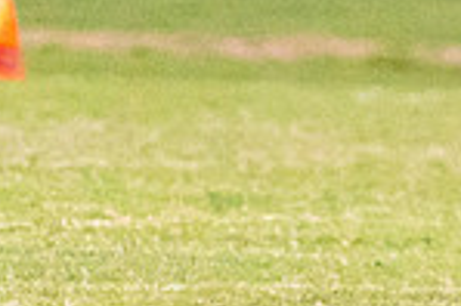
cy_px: -449
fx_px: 24547
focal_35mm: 1919
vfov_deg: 0.7
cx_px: 607
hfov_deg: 1.1
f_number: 4
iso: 10000
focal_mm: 280
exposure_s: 1/1000
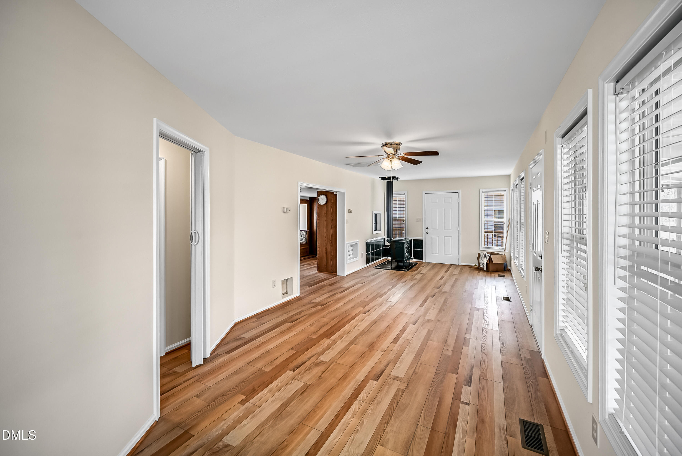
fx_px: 265
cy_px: 228
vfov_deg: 81.3
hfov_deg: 104.2
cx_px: 341
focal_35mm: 14
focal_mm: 14
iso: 250
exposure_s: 1/25
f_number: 8
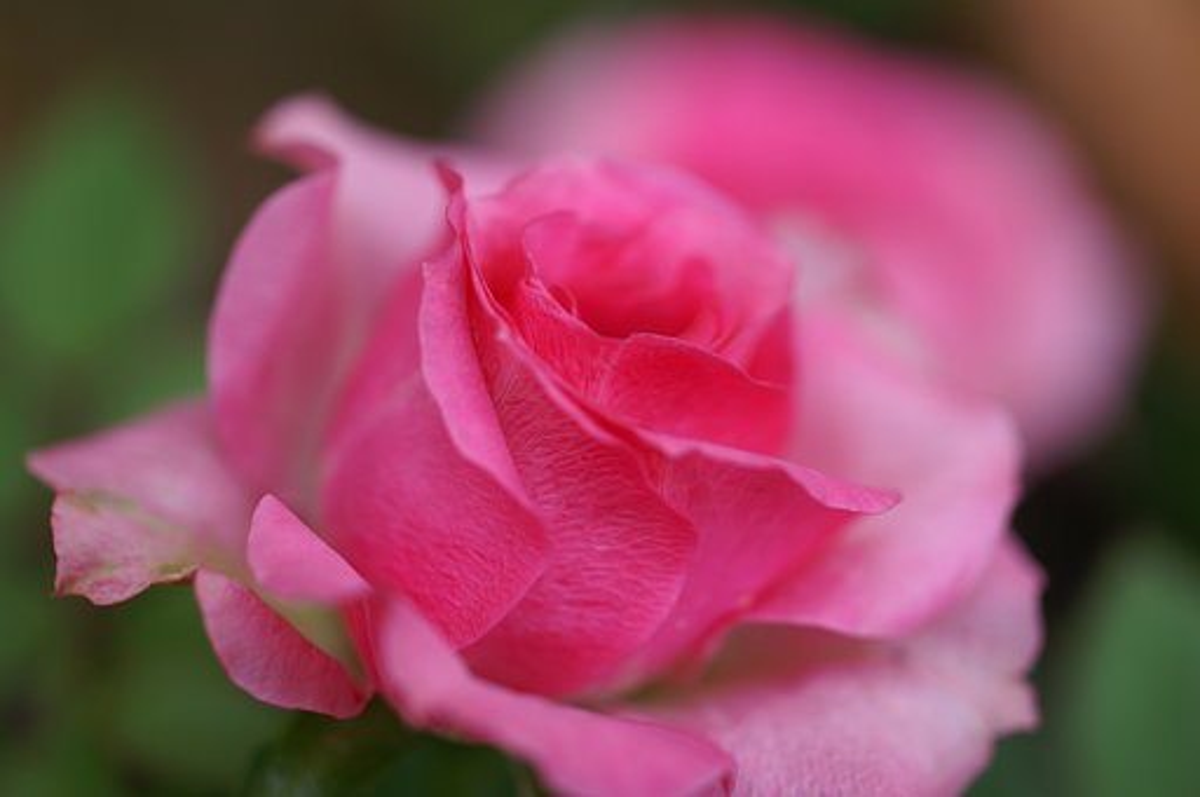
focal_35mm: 75
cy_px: 398
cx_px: 600
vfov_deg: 18.1
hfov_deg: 27.0
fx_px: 2497
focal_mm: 50
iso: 100
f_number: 2.8
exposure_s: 1/125
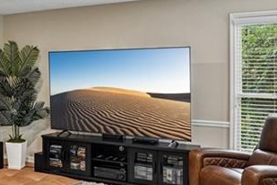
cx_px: 32
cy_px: 77
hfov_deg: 35.5
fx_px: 408
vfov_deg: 25.5
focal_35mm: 53
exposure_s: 1/8
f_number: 8
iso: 800
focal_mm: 16
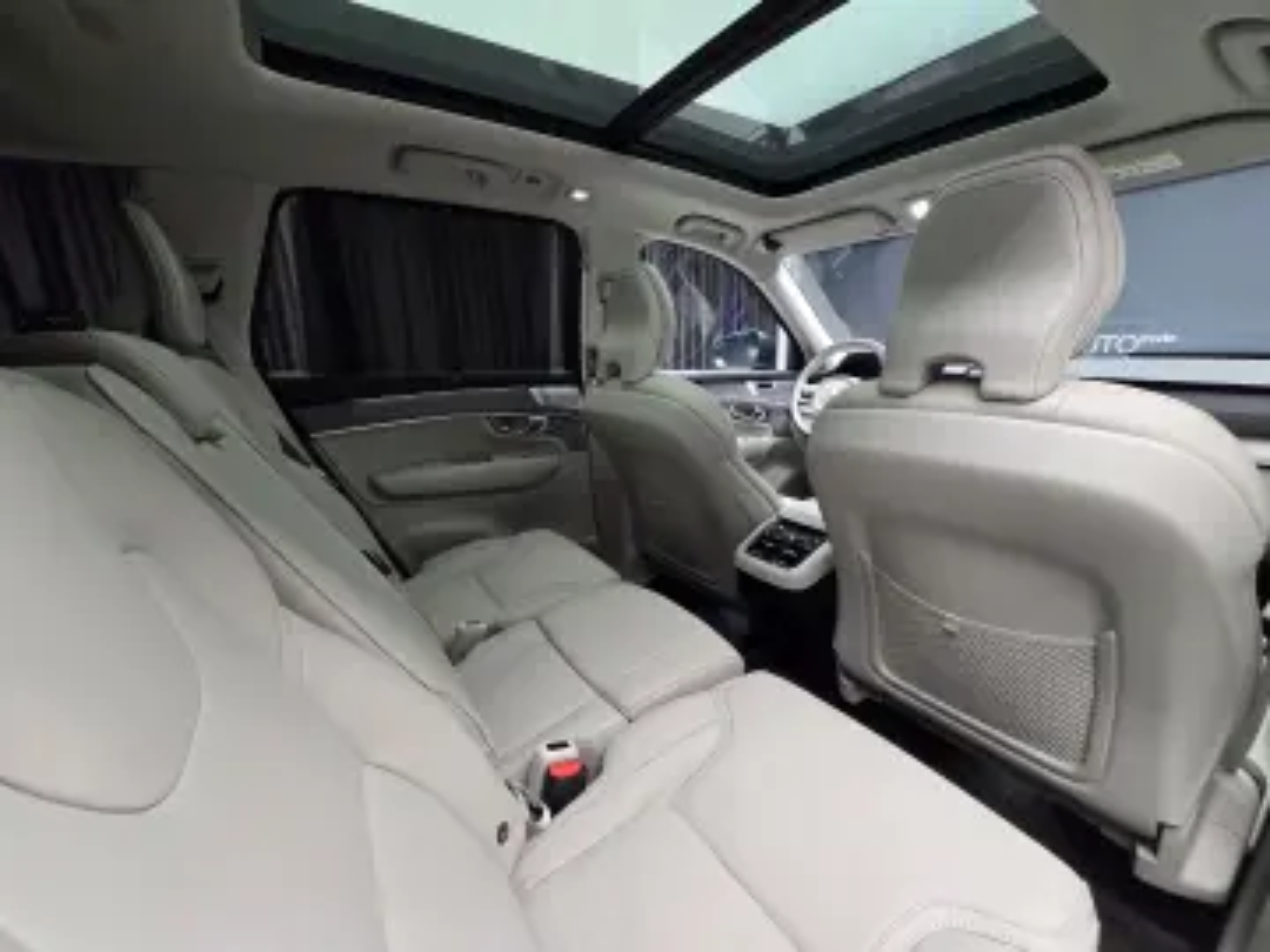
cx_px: 635
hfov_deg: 106.2
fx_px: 477
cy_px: 476
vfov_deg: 89.9
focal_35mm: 13
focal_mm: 2.2
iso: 500
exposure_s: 1/90.1
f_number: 2.2
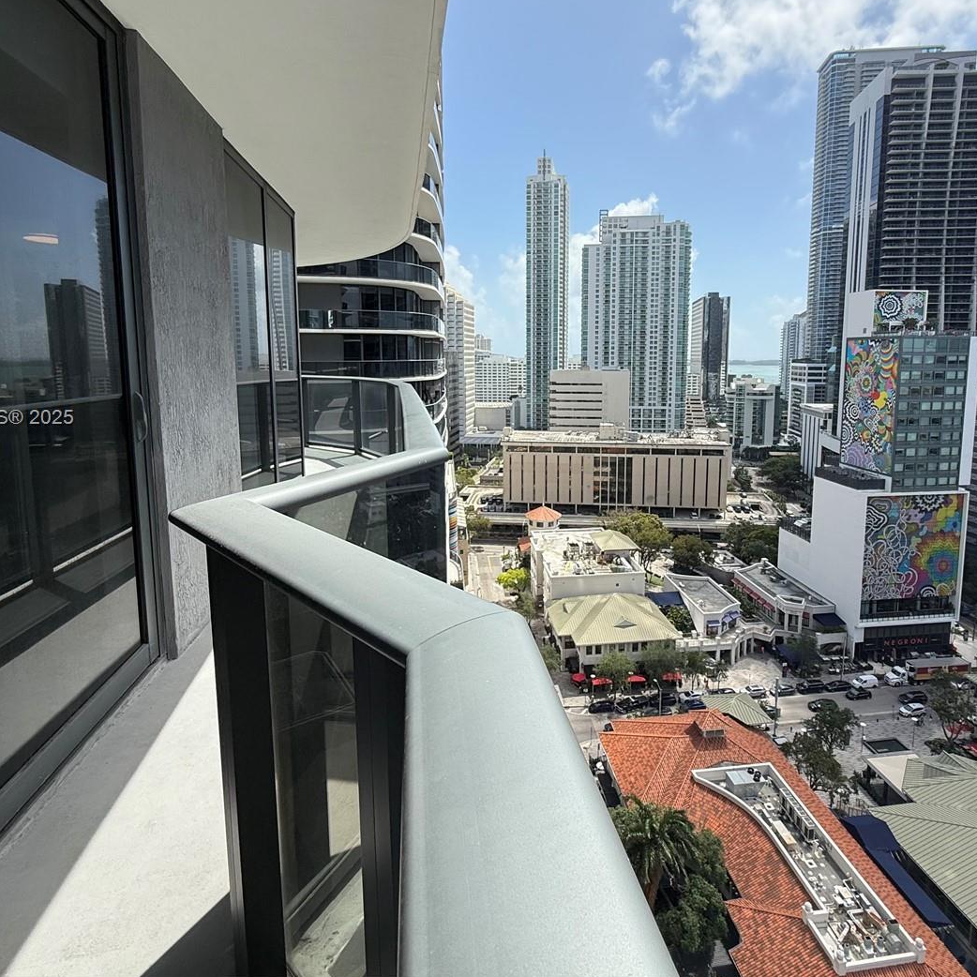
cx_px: 524
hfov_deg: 77.6
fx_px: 607
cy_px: 419
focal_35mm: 19
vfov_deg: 77.2
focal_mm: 2.22
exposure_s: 1/1901
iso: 50
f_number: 2.2
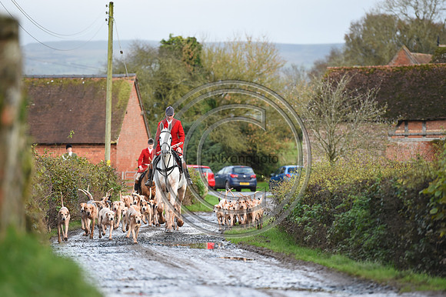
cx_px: 223
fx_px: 2476
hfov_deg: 10.3
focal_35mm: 200
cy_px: 148
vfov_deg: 6.9
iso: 1400
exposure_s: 1/1000
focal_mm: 200
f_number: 3.5
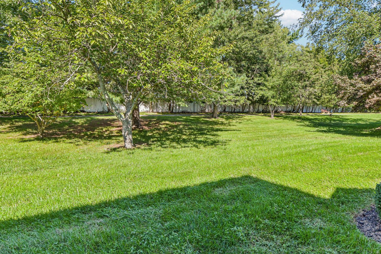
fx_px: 233
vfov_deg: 57.1
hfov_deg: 78.5
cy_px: 114
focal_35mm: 22
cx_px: 200
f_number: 9
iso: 250
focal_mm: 17
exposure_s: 1/200
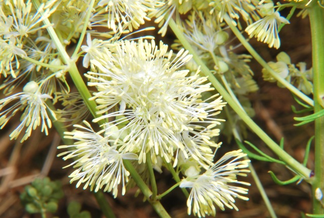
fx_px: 1827
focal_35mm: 202
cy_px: 109
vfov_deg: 6.8
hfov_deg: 10.1
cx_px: 162
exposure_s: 1/40
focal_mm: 135
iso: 100
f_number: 32
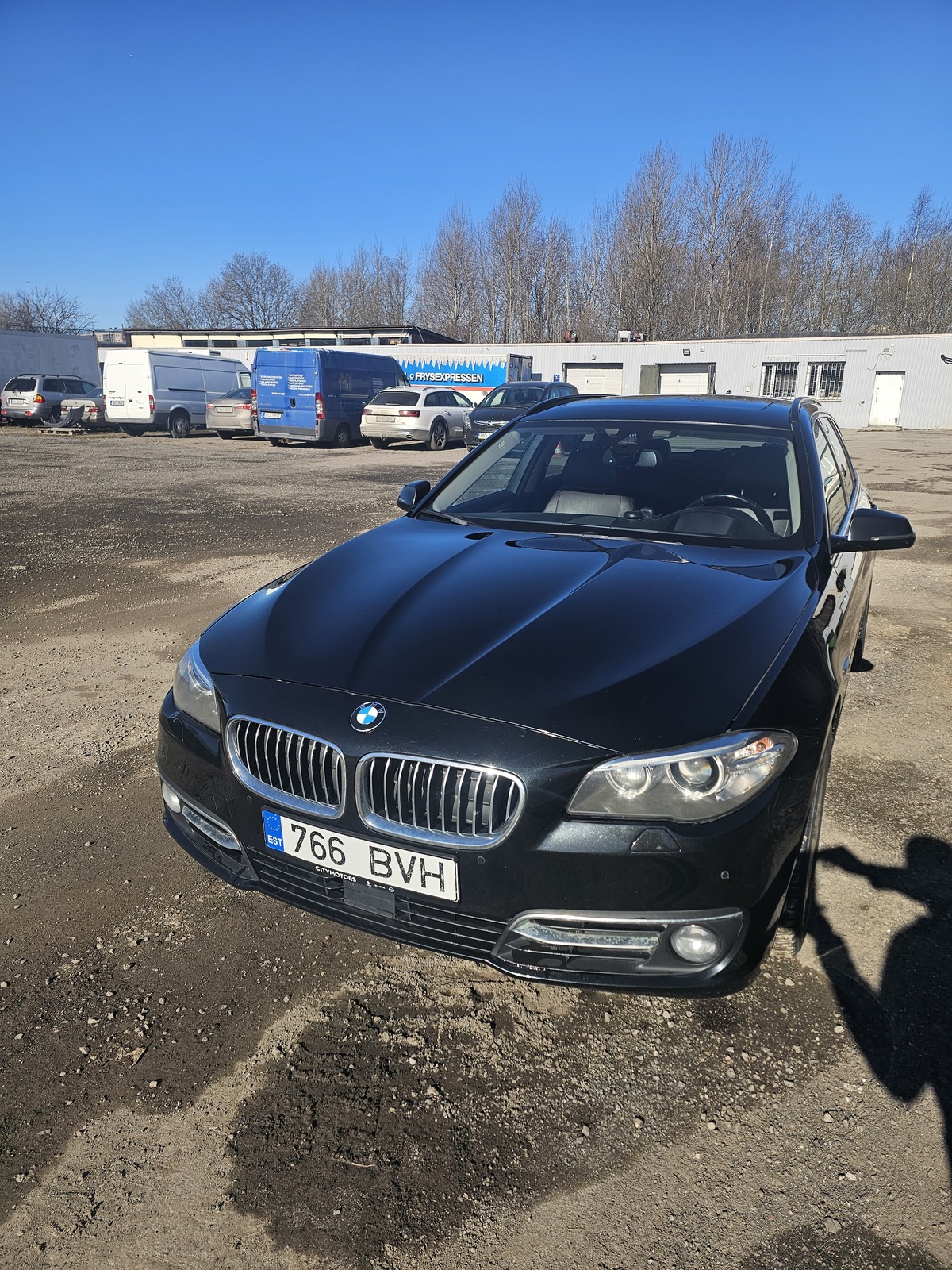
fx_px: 843
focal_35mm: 23
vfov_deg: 73.9
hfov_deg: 58.9
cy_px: 635
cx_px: 476
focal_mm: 6.3
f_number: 1.7
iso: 20
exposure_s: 1/1225
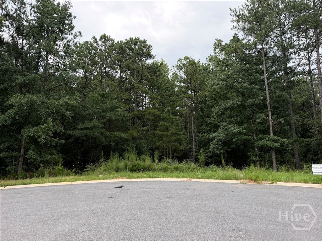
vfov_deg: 56.8
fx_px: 223
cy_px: 120
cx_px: 161
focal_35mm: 24
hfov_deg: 71.6
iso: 100
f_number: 1.78
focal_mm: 6.76
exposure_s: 1/514
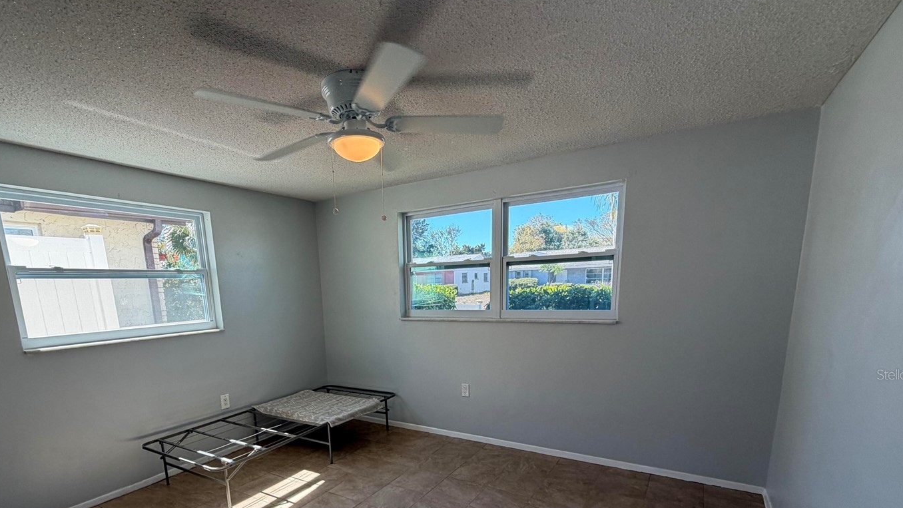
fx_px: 431
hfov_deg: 92.4
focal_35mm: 18
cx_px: 407
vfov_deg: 58.2
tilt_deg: -11.3
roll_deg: +2.0
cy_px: 374
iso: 64
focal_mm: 2.22
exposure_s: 1/121
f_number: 2.2
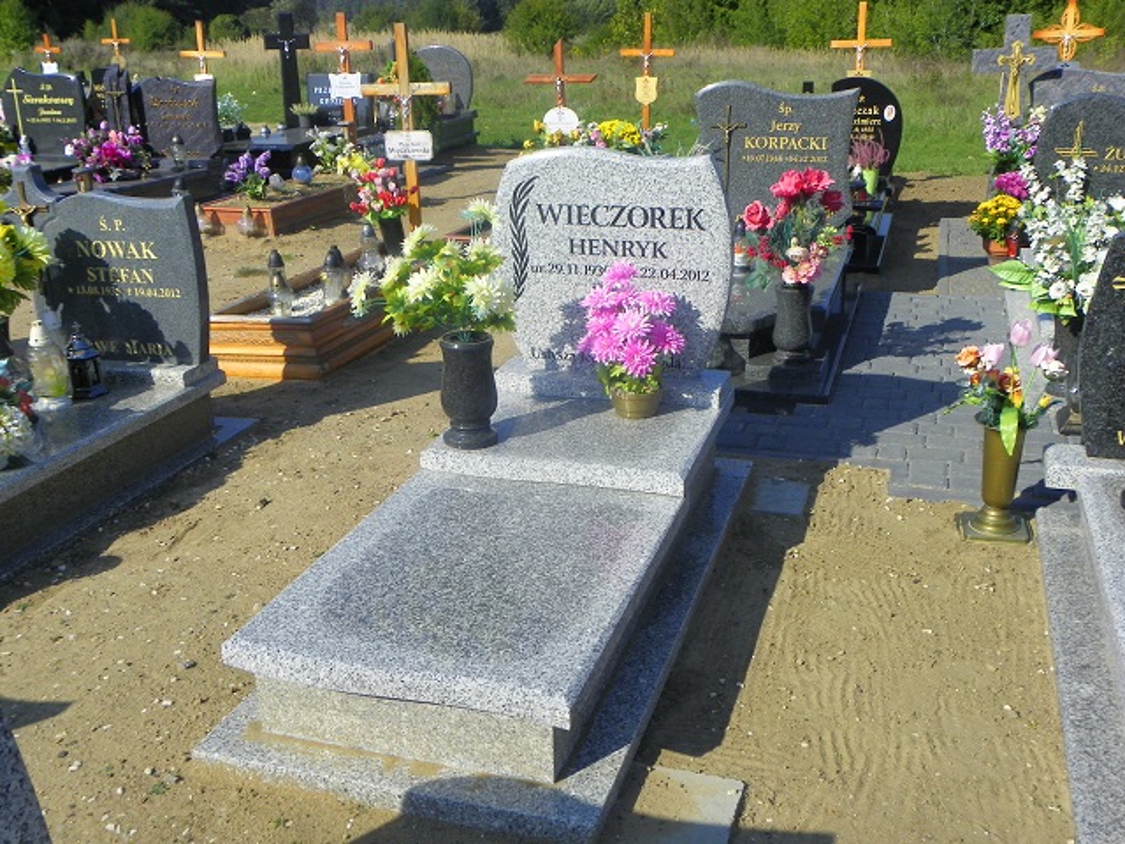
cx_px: 562
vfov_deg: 38.7
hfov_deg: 50.1
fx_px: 1202
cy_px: 422
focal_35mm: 37
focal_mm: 6.6
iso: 64
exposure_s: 1/400
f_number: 5
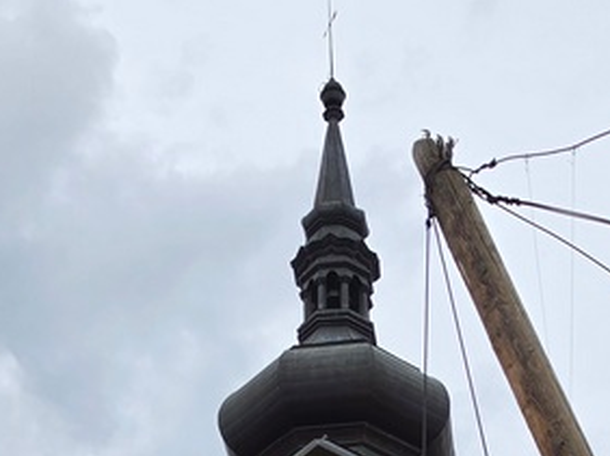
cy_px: 962
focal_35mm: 98
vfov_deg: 12.8
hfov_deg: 20.0
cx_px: 348
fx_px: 1725
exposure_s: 1/3737
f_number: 1.4
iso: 64
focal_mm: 6.5
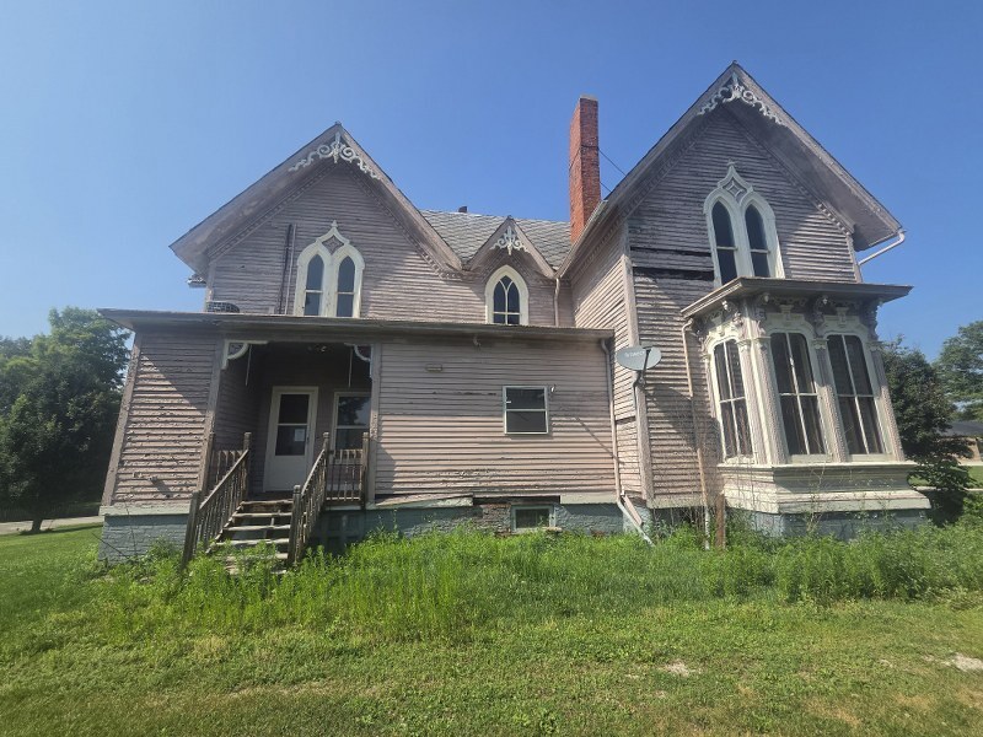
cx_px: 492
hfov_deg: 106.2
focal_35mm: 13
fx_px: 369
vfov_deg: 89.9
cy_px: 368
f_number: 2.2
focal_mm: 2.2
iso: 100
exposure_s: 1/2650
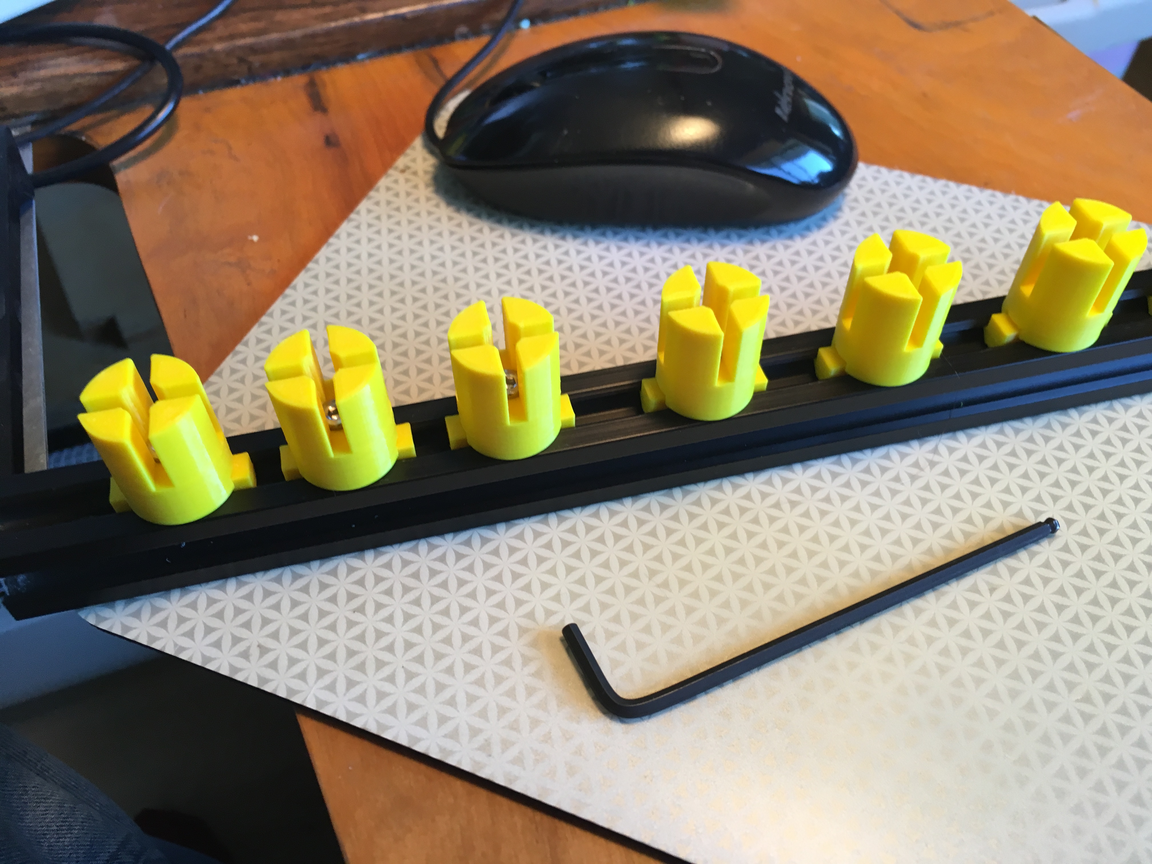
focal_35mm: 29
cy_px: 432
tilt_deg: -49.2
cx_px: 576
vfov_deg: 48.2
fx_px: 965
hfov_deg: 61.7
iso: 64
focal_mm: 4.15
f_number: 2.2
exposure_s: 1/30
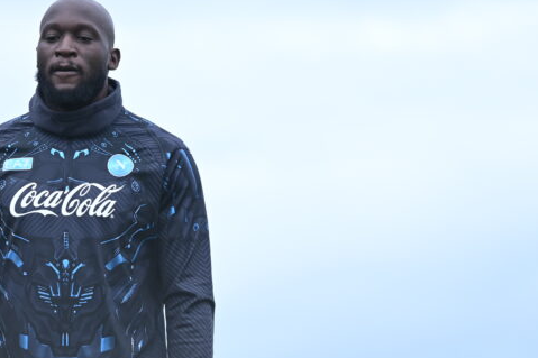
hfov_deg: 5.5
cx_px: 33
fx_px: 5587
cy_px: 281
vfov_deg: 3.7
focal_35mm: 374
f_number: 2.8
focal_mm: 175
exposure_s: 1/2000
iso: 500
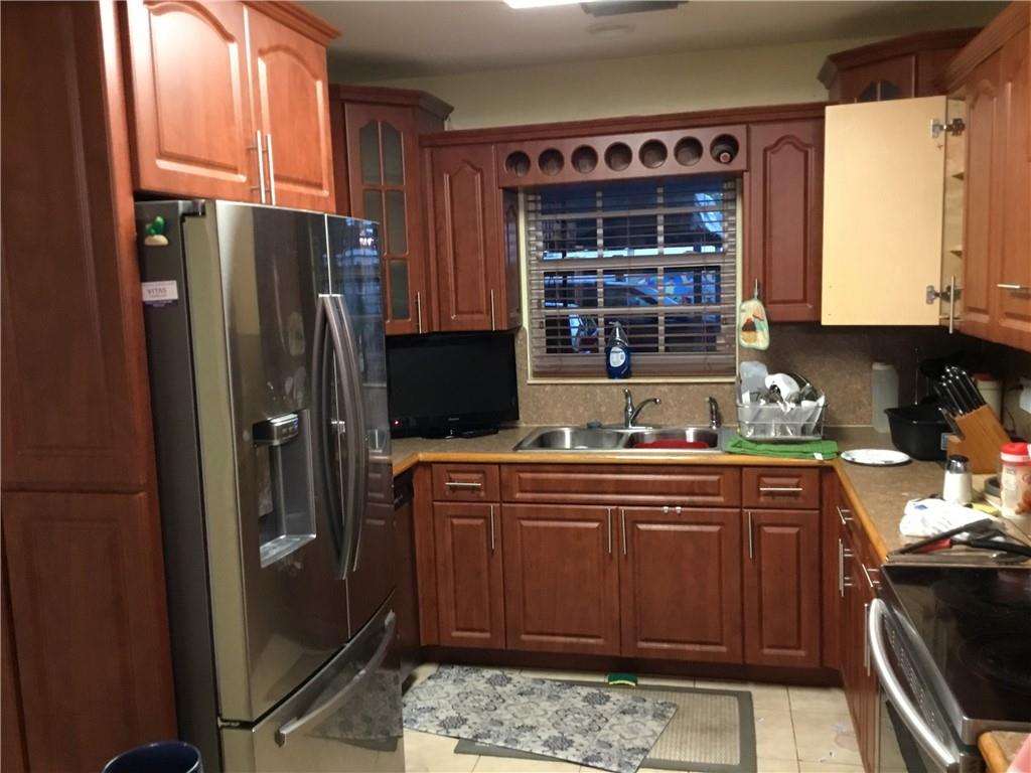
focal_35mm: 31
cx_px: 516
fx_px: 923
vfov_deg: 45.4
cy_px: 386
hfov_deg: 58.4
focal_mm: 3.3
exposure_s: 1/17
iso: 200
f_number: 2.4
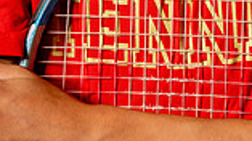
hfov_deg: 9.6
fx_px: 1502
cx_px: 156
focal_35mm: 225
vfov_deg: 5.2
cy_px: -217
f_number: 8
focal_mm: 49
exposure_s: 1/250
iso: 50
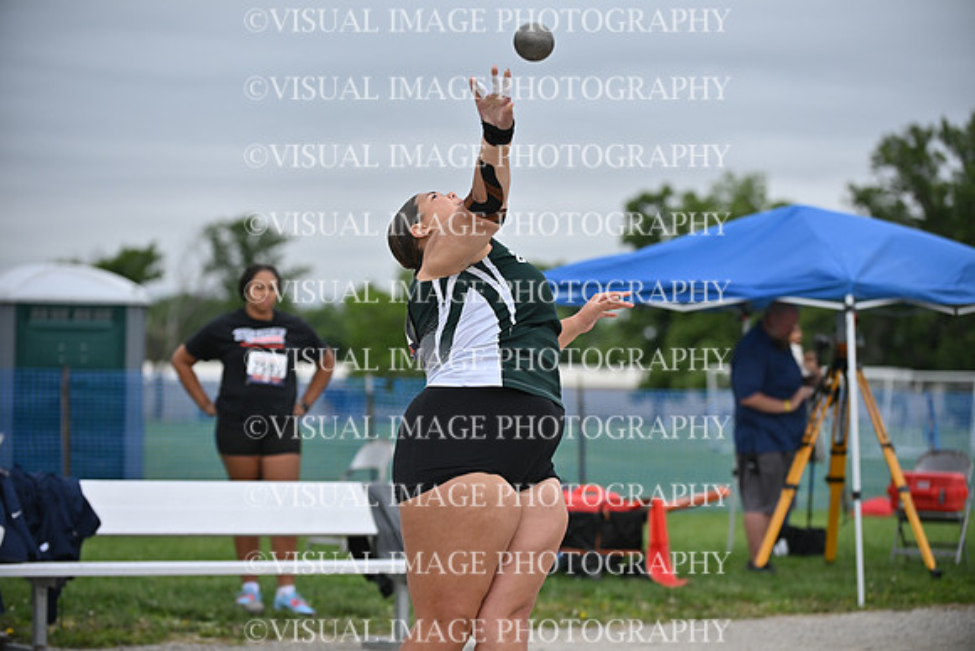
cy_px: 326
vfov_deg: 11.4
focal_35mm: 120
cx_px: 488
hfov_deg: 17.1
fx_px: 3251
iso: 400
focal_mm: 120
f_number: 3.5
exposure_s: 1/2500
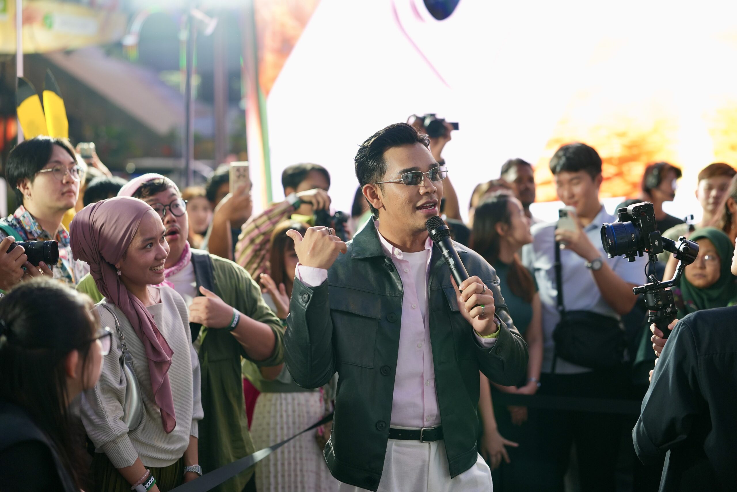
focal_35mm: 57
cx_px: 368
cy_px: 246
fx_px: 1167
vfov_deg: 23.8
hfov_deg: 35.1
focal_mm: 57
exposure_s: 1/250
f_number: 2
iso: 320
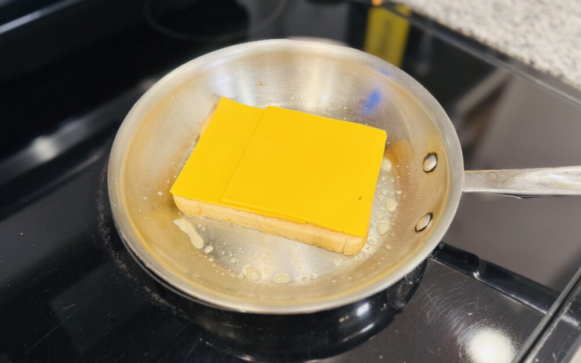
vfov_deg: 47.5
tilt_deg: -52.0
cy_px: 164
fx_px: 412
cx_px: 288
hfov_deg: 70.4
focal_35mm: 26
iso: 250
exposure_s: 1/60
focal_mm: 6.76
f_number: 1.78
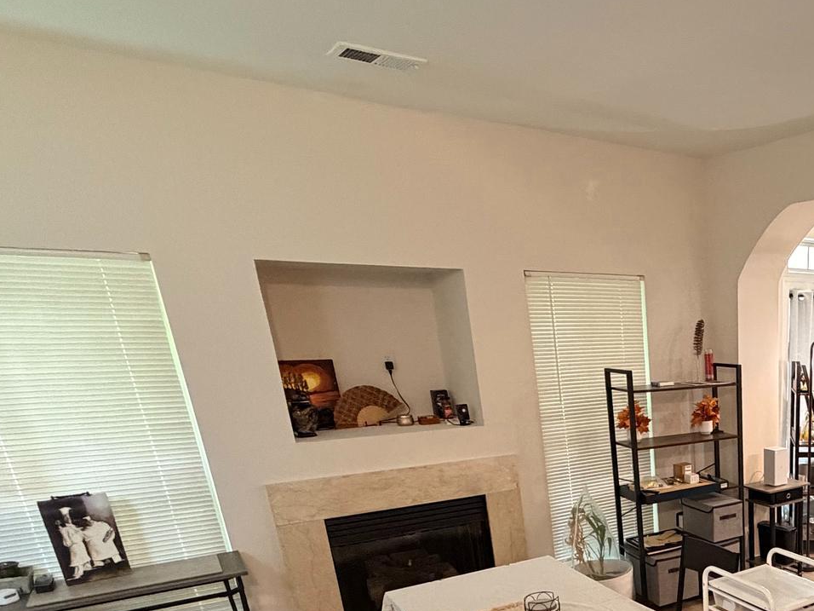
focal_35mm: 30
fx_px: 705
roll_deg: -0.4
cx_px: 770
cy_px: 568
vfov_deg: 42.3
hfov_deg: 51.1
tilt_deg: -20.3
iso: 640
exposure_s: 1/60
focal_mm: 2.22
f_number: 2.2
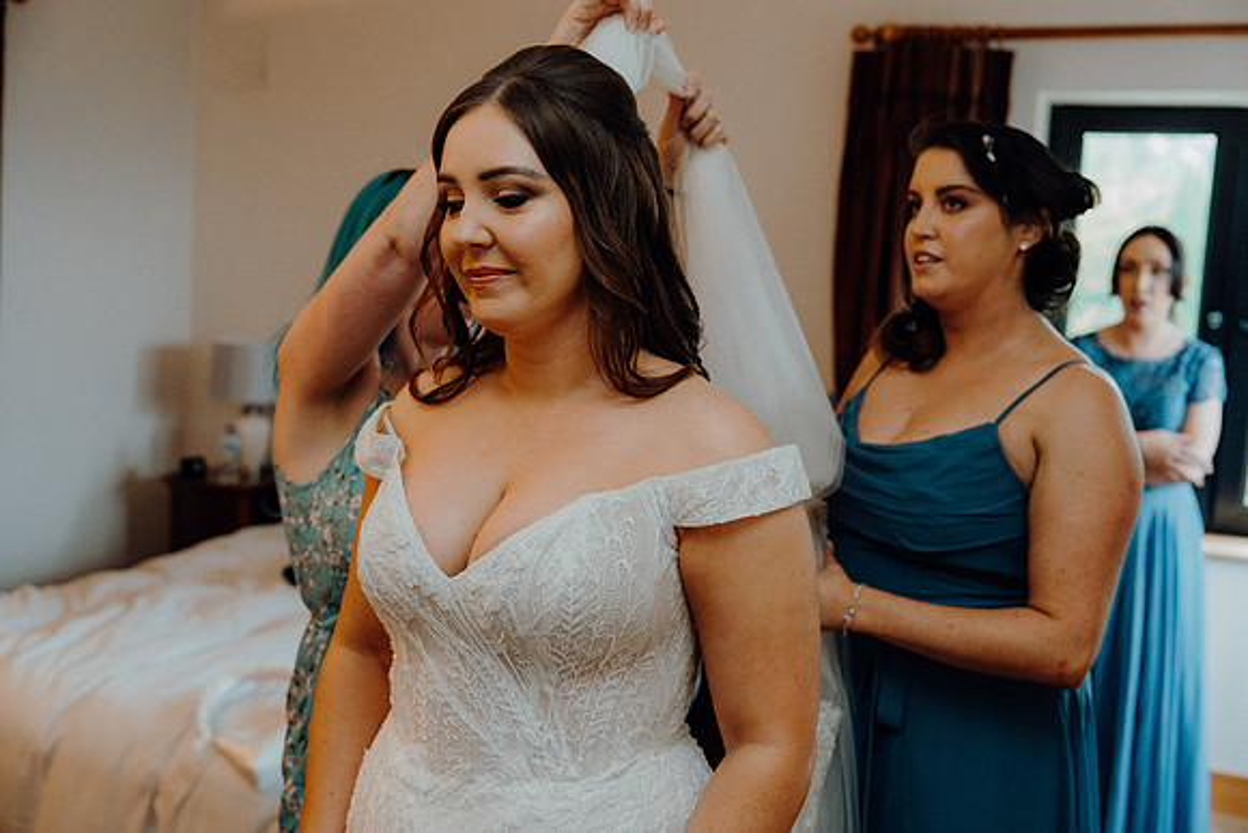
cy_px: 416
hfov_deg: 48.4
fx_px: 1387
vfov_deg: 33.4
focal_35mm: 40
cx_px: 624
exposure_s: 1/200
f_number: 3.5
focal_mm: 40
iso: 2500
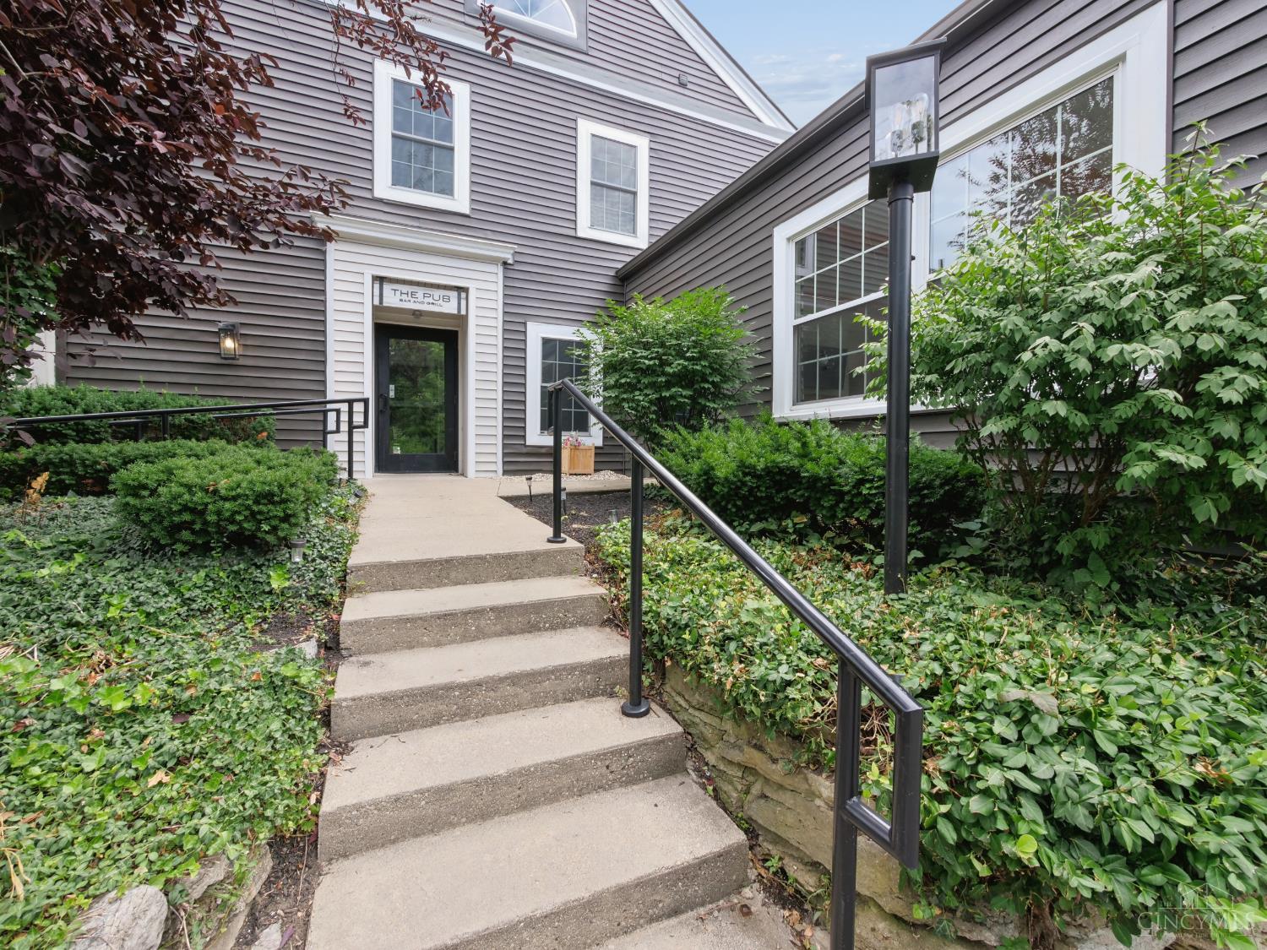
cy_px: 475
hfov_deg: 102.1
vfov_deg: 85.7
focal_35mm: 14
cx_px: 634
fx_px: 512
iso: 400
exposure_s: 1/60
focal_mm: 7
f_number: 9
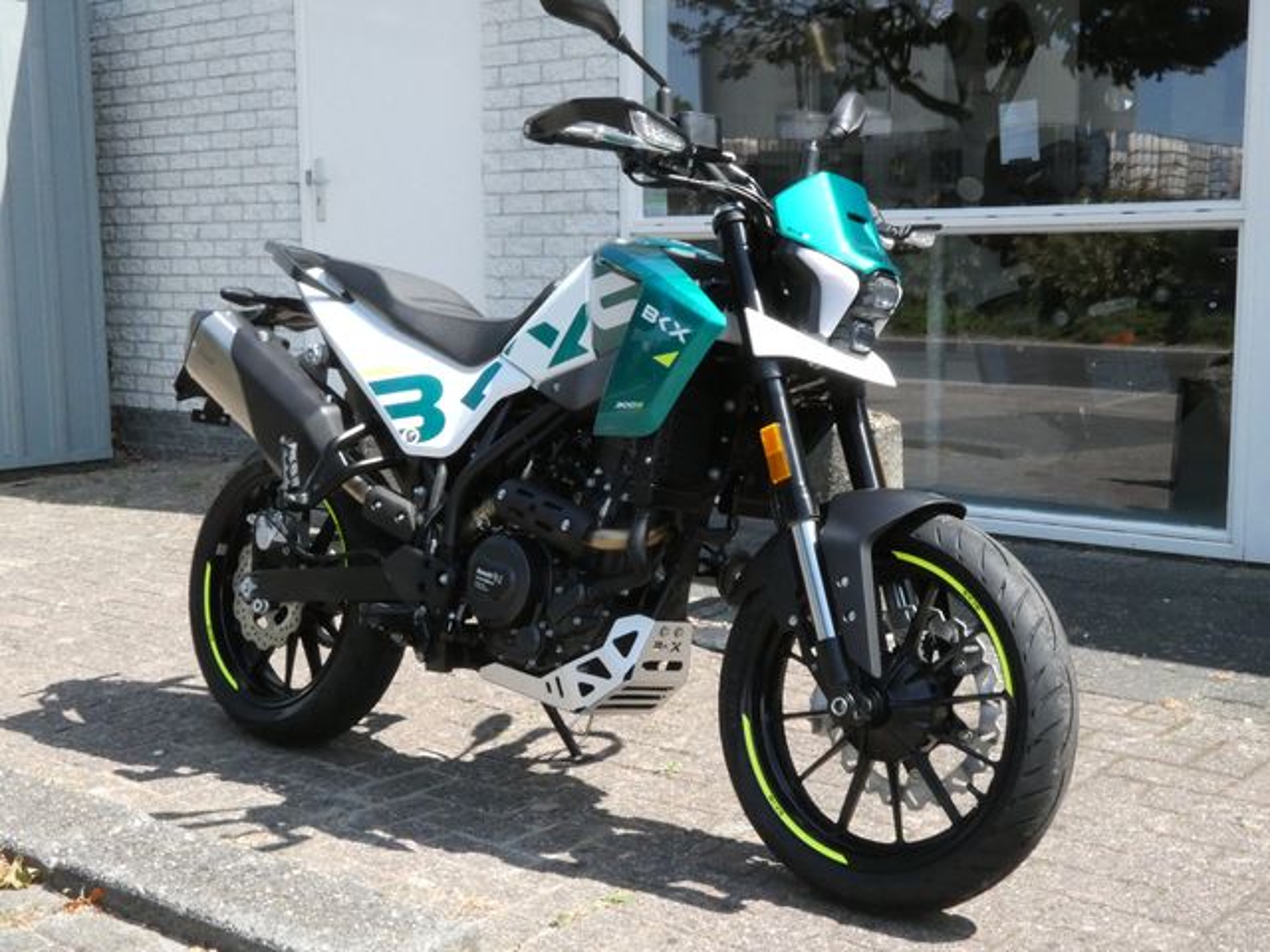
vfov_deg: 30.3
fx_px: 1761
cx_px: 635
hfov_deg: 39.7
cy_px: 476
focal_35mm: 48
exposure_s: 1/800
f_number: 7.1
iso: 800
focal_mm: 8.6
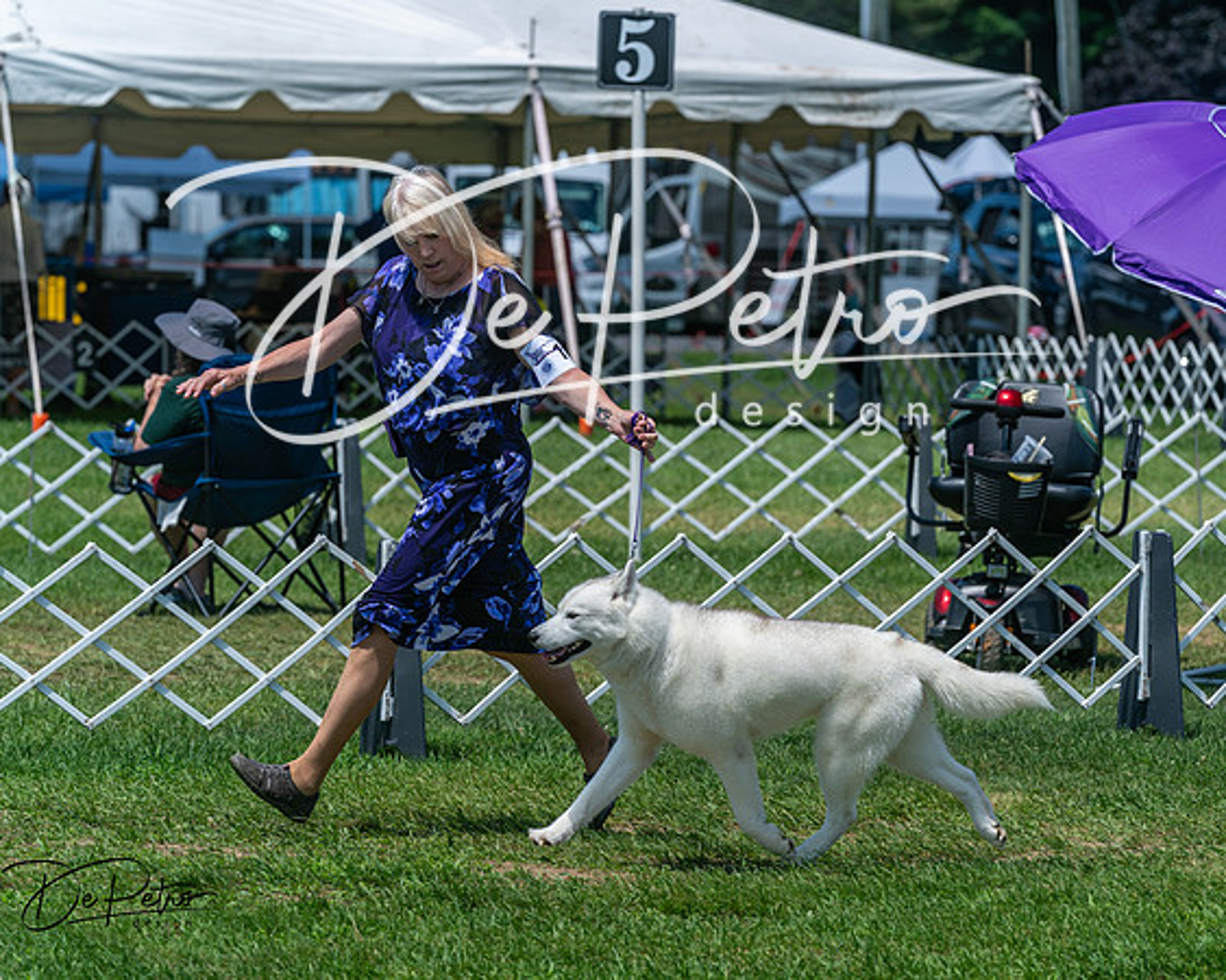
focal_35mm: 192
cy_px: 506
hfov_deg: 10.1
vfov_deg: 8.0
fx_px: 6970
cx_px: 697
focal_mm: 162
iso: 125
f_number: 5.6
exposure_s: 1/1000
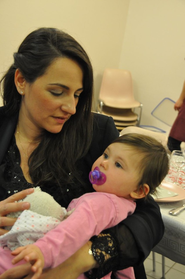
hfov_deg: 26.4
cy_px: 140
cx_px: 92
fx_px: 394
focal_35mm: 51
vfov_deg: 38.9
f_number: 4.5
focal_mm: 34
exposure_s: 1/40
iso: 1600
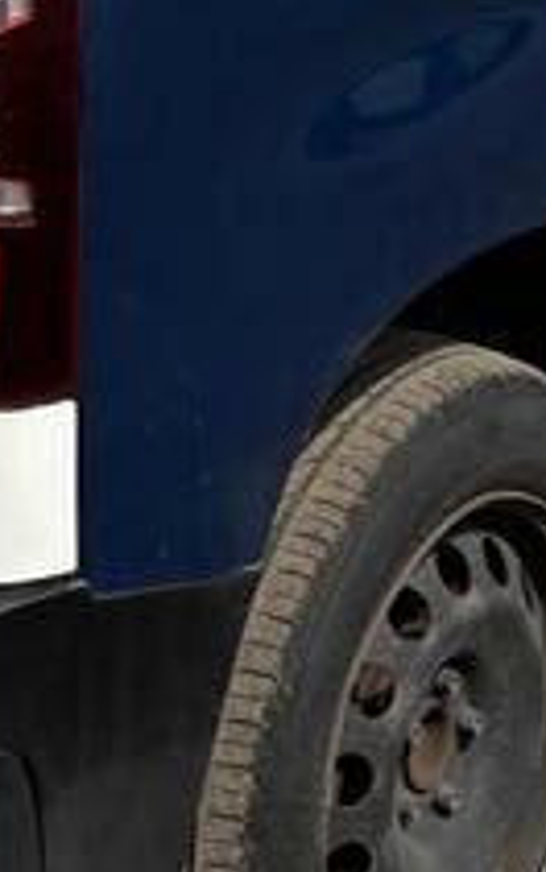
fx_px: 2784
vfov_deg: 16.3
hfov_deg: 11.1
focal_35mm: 117
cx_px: 12
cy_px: -434
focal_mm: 5.96
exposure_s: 1/6993
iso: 50
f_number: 1.6
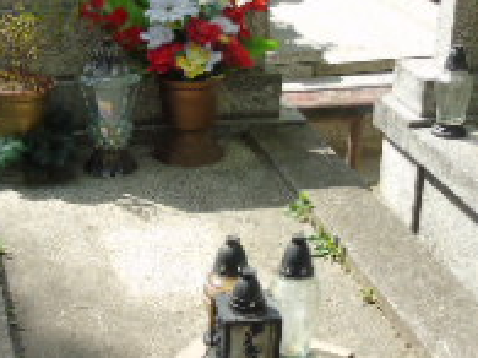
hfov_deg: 23.9
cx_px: 240
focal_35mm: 82
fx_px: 1132
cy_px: 248
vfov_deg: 17.9
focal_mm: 4.4
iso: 80
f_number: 3.4
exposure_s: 1/400
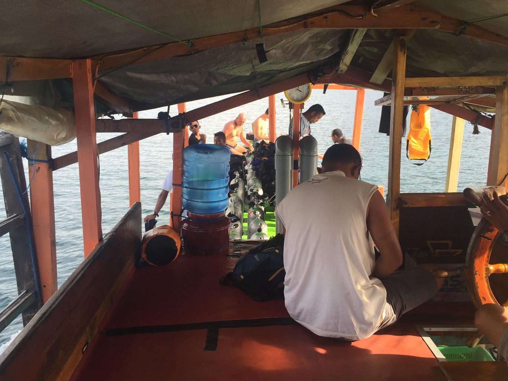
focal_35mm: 34
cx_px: 279
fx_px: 499
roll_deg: -1.5
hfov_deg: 53.9
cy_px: 171
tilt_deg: -10.7
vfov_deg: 41.7
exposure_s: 1/370
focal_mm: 4.15
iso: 32
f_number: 2.2
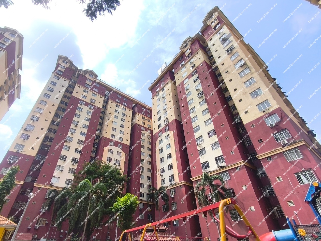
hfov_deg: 98.2
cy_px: 120
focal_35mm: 15
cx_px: 160
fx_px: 139
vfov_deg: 81.8
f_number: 2.2
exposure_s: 1/1867
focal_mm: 1.65
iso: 50
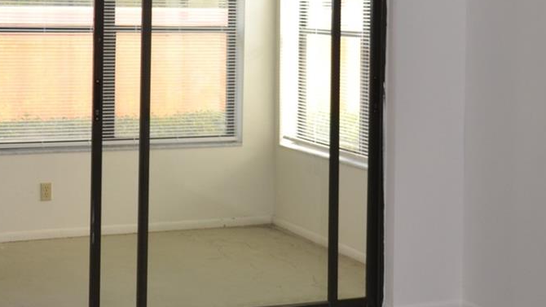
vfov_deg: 15.8
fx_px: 1086
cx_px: 237
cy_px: 12
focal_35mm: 75
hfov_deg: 28.2
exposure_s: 1/100
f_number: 4.5
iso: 400
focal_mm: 20
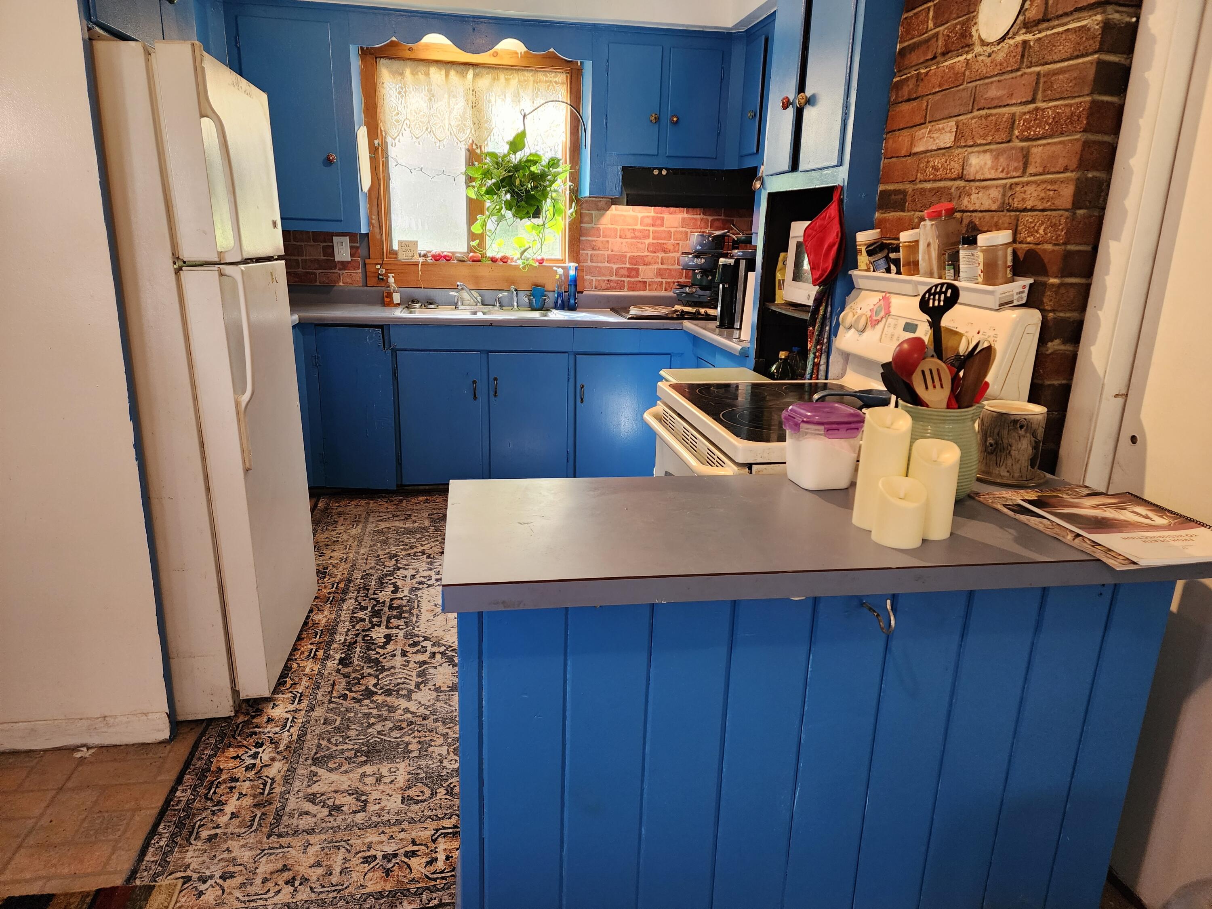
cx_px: 606
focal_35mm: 23
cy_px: 454
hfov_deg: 73.9
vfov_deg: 58.9
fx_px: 805
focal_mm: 6.4
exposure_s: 1/120
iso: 400
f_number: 1.8
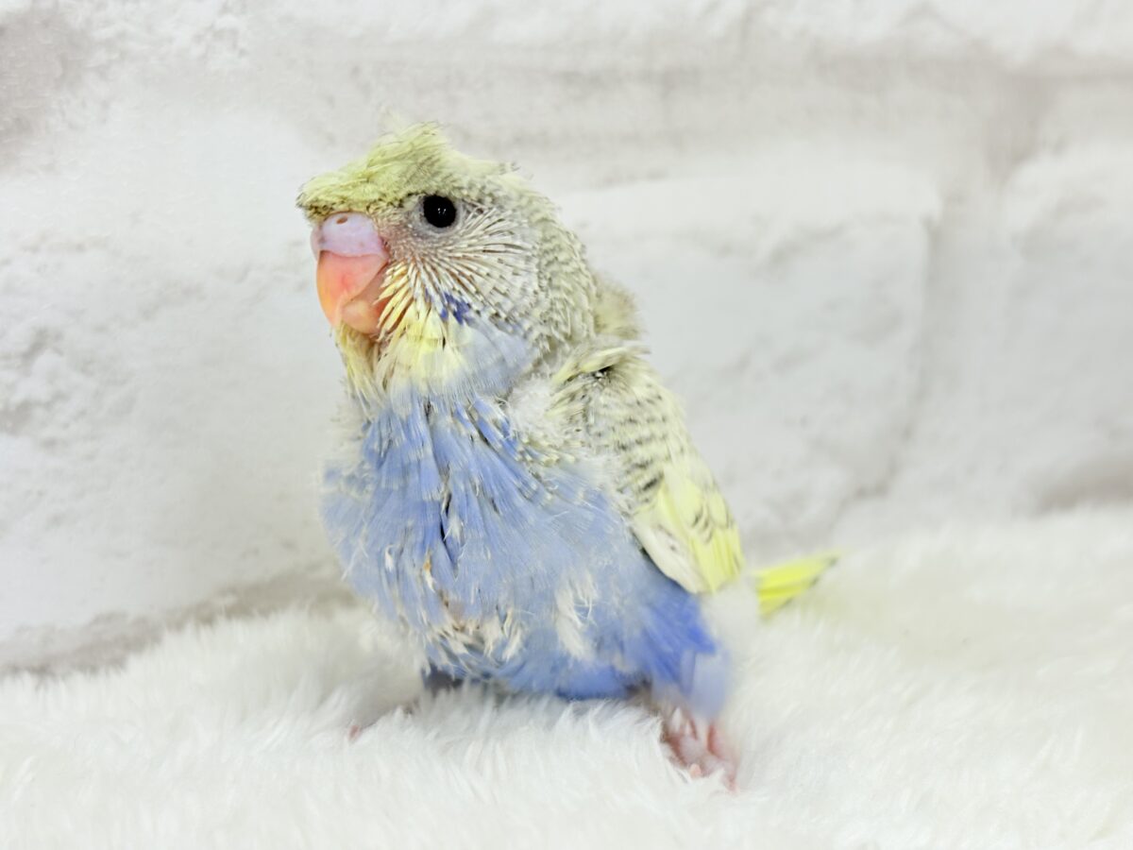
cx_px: 566
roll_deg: +0.0
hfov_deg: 36.8
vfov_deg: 28.0
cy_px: 425
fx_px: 1702
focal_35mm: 52
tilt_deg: -10.0
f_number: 1.6
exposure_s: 1/100
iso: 64
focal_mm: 5.96
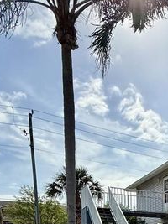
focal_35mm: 35
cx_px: 197
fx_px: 227
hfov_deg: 33.7
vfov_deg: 44.2
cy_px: 228
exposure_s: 1/2165
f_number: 2.2
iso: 80
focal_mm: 2.22
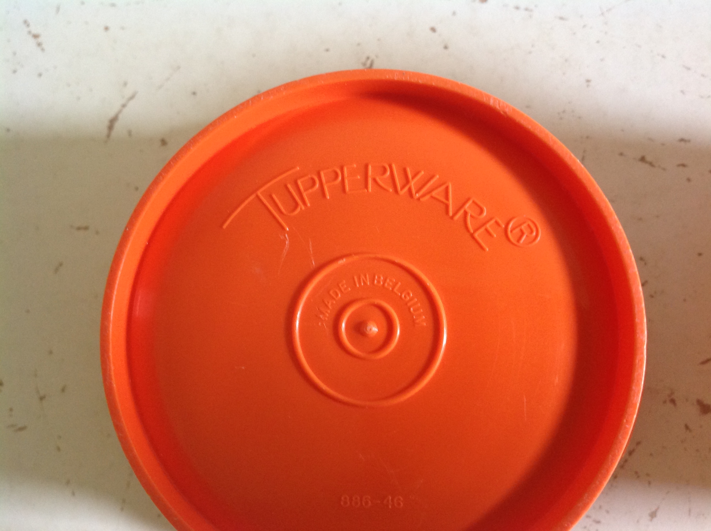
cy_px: 266
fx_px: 718
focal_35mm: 35
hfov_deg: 52.7
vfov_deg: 40.6
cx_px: 356
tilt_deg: -82.7
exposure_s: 1/15
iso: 125
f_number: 2.4
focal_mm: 4.28
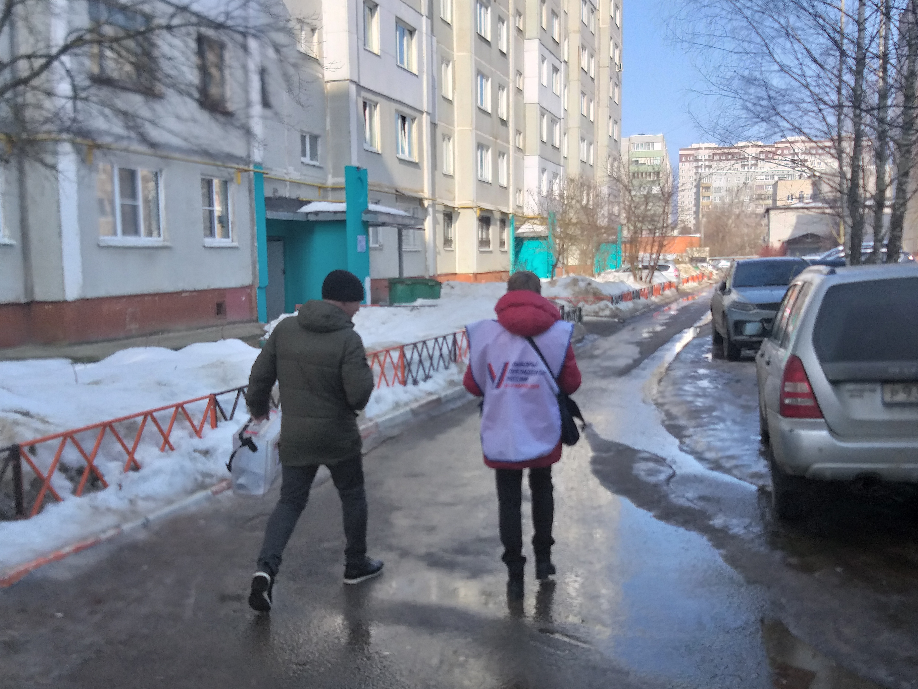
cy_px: 344
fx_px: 690
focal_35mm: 26
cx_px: 459
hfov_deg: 67.3
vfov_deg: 53.1
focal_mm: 3.93
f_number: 1.7
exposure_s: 1/1119
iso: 40
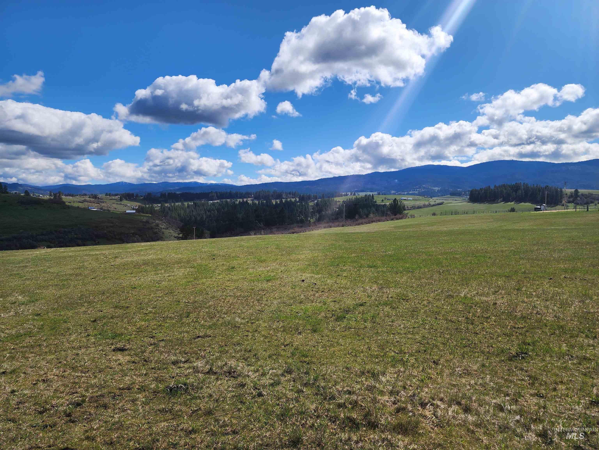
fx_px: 398
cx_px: 300
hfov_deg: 73.9
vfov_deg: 58.9
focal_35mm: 23
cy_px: 225
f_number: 1.8
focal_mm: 6.4
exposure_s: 1/2088
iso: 12
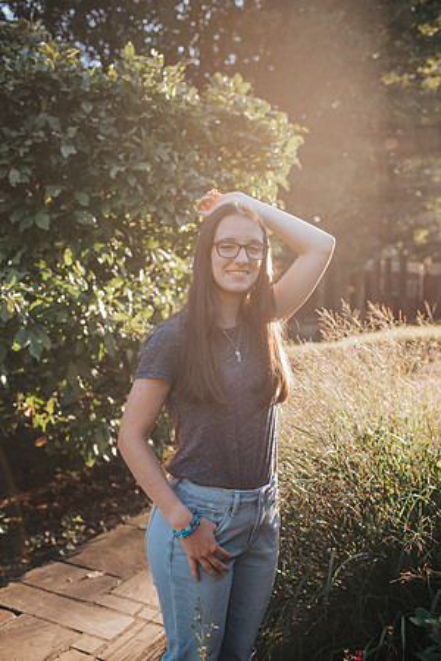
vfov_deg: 54.4
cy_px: 330
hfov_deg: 37.9
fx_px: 643
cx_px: 220
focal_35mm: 35
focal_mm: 35
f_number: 2.8
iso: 180
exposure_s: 1/500
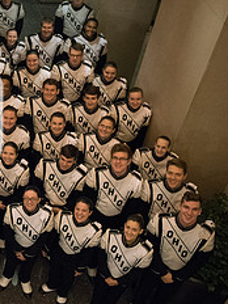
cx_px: -96
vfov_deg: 29.8
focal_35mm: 65
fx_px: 571
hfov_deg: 20.0
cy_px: 129
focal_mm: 27
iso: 10000
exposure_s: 1/320
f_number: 2.8
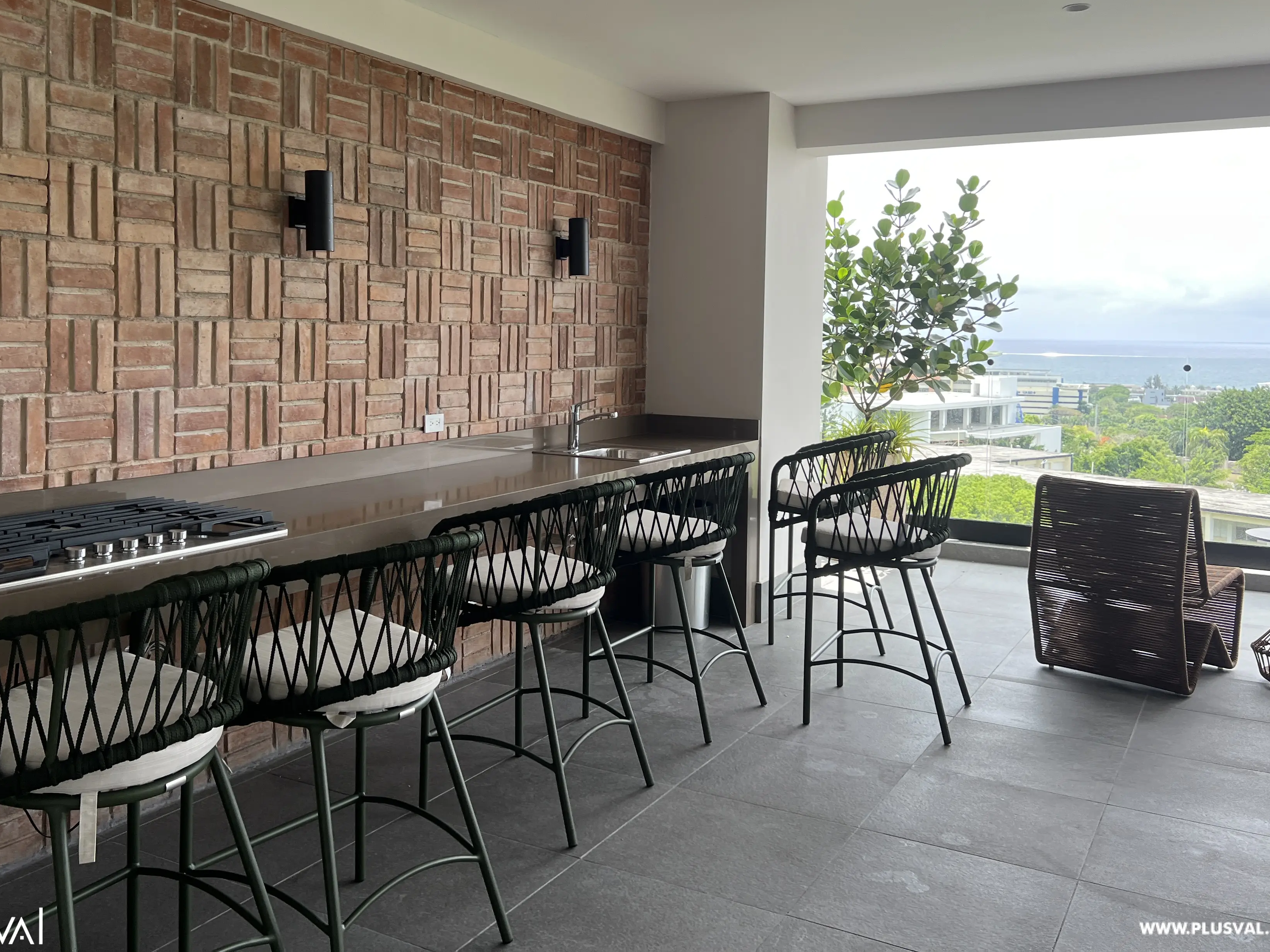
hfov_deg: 56.7
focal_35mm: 32
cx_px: 582
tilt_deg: -1.5
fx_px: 1174
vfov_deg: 43.9
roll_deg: -0.3
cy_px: 367
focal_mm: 5.7
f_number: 1.5
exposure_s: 1/604
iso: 50
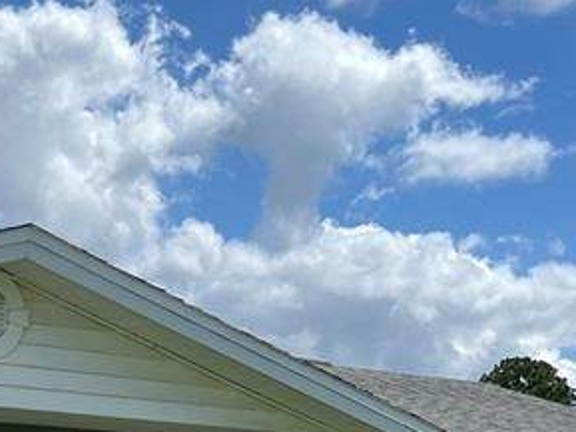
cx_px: -92
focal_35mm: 92
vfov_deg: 15.3
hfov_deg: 20.1
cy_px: 571
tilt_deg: -2.8
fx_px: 1531
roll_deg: -2.8
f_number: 1.6
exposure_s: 1/4310
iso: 50
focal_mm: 5.1
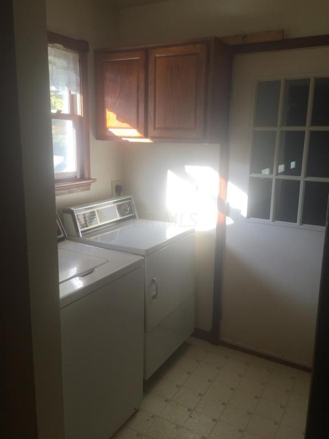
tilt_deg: -9.8
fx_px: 367
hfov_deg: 48.2
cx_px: 164
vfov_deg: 61.7
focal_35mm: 29
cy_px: 220
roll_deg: -0.5
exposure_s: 1/120
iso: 40
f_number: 2.2
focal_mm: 4.15
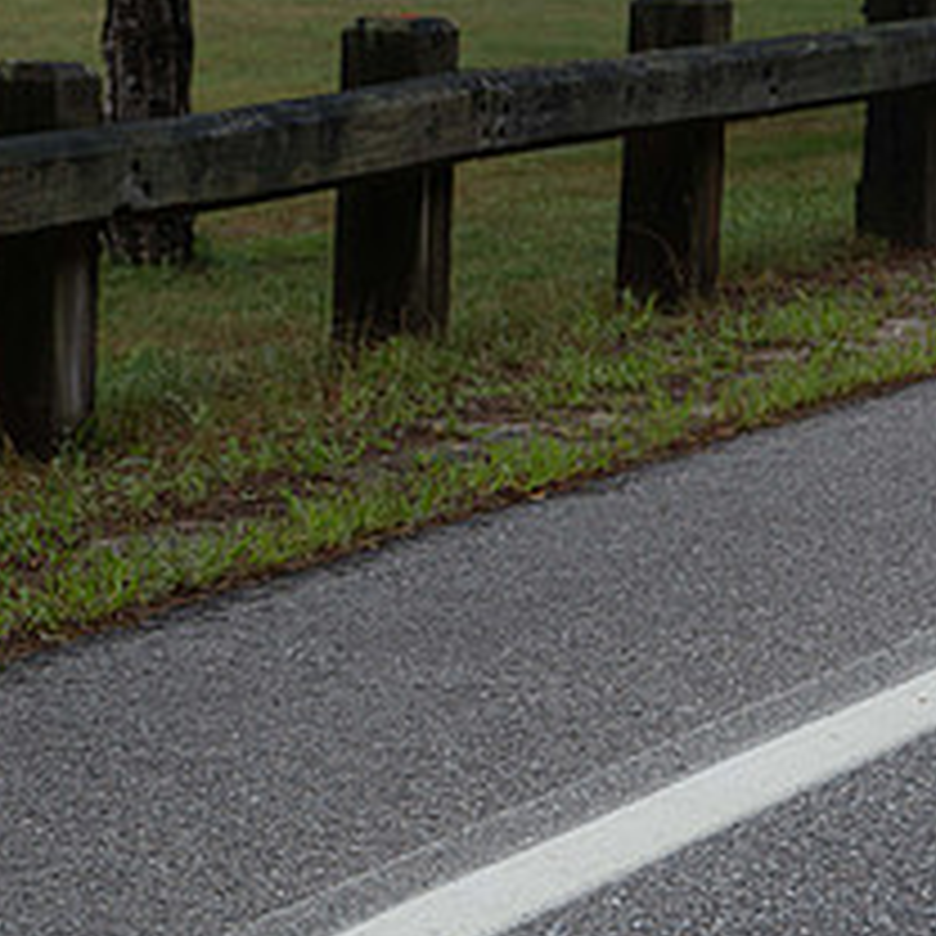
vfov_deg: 10.8
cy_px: 101
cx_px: -166
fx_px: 4925
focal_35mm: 161
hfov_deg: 10.7
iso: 400
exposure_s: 1/320
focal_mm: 65
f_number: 6.3
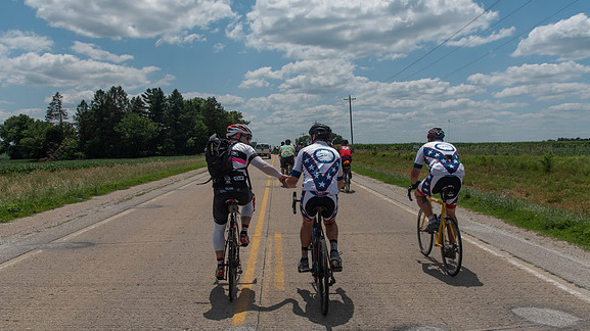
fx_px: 485
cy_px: 178
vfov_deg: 37.7
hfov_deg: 62.6
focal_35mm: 31
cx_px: 296
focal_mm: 27
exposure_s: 1/640
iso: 200
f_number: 6.3
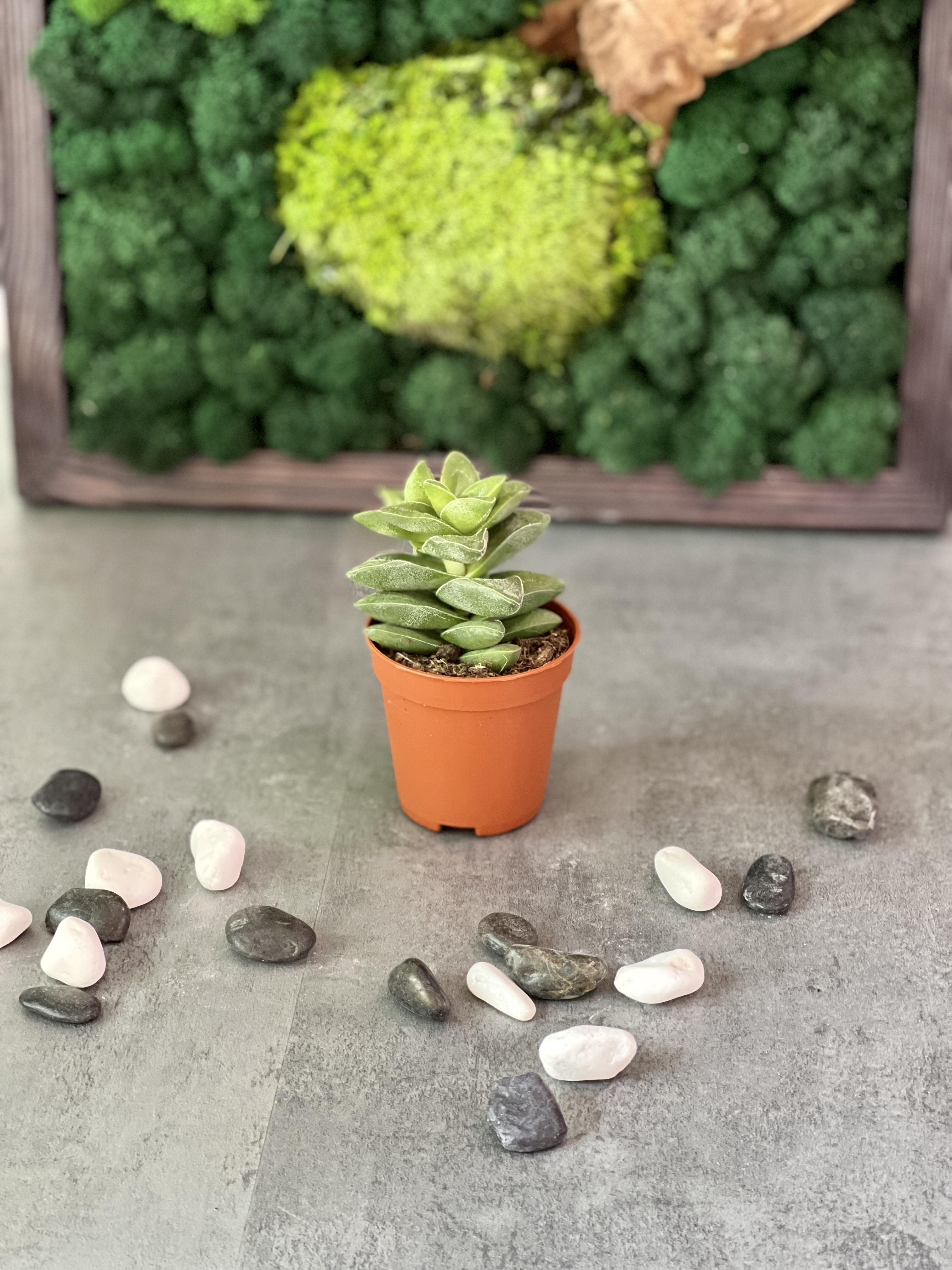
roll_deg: -0.5
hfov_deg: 19.1
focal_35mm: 77
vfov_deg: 25.3
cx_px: 476
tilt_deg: -27.1
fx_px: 2824
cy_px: 635
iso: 400
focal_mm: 9
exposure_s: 1/26
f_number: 2.8
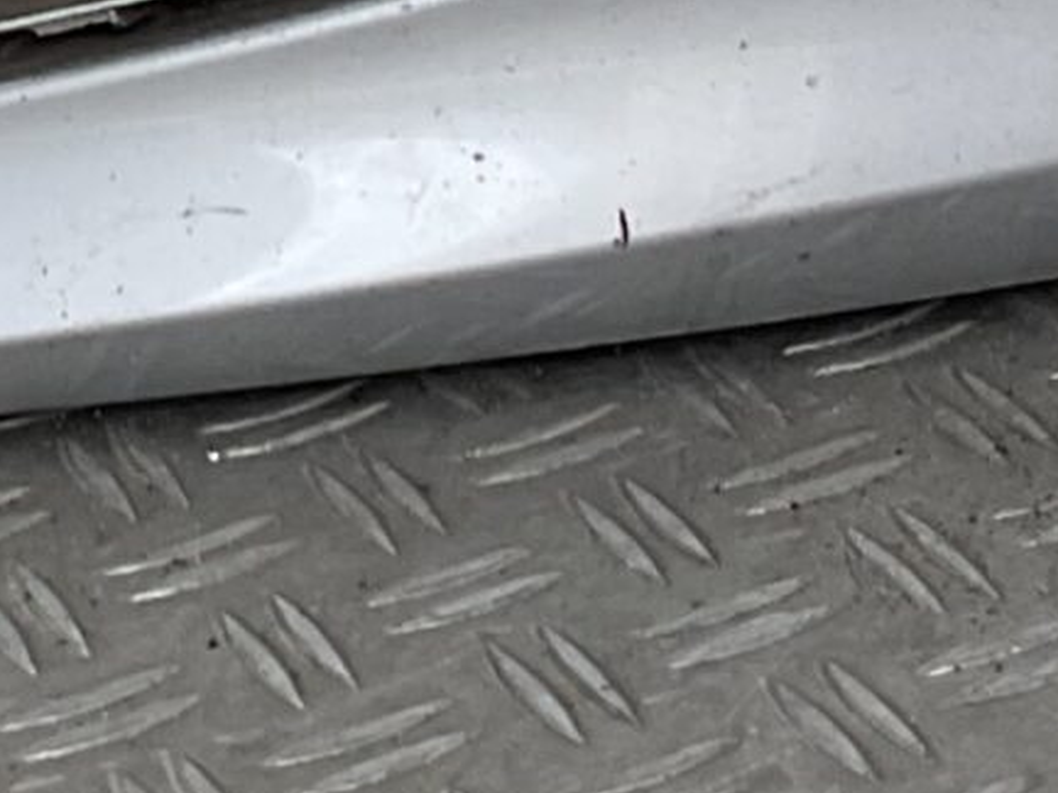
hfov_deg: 11.4
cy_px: -913
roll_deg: +6.6
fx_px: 5257
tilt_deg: -16.1
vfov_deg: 8.1
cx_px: 29
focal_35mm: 172
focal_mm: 3
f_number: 1.8
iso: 16
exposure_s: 1/389
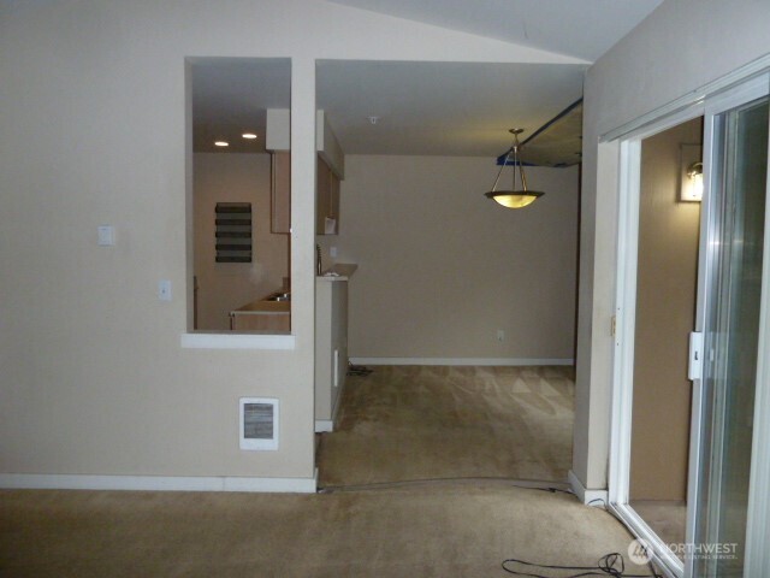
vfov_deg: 54.9
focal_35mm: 25
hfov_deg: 69.4
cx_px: 385
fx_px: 556
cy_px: 289
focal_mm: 4.1
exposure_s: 1/125
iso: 400
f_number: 3.3
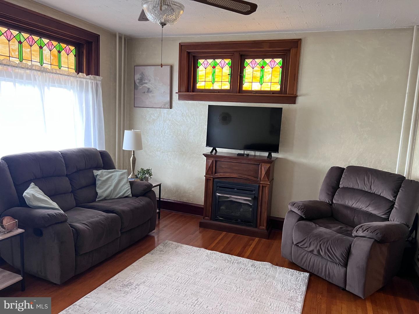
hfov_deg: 67.3
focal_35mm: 26
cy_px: 157
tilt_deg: -6.8
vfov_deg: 53.1
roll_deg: -2.0
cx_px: 210
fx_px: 315
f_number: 1.5
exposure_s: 1/60
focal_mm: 5.7
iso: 500
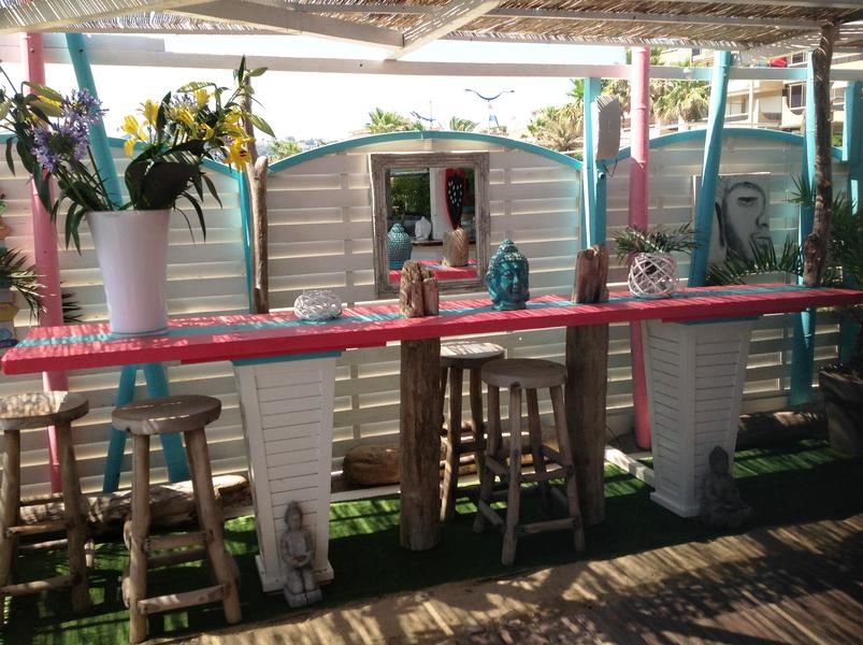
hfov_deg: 52.7
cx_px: 432
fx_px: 871
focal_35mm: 35
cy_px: 322
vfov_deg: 40.6
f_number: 2.4
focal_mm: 4.28
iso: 50
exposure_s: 1/581
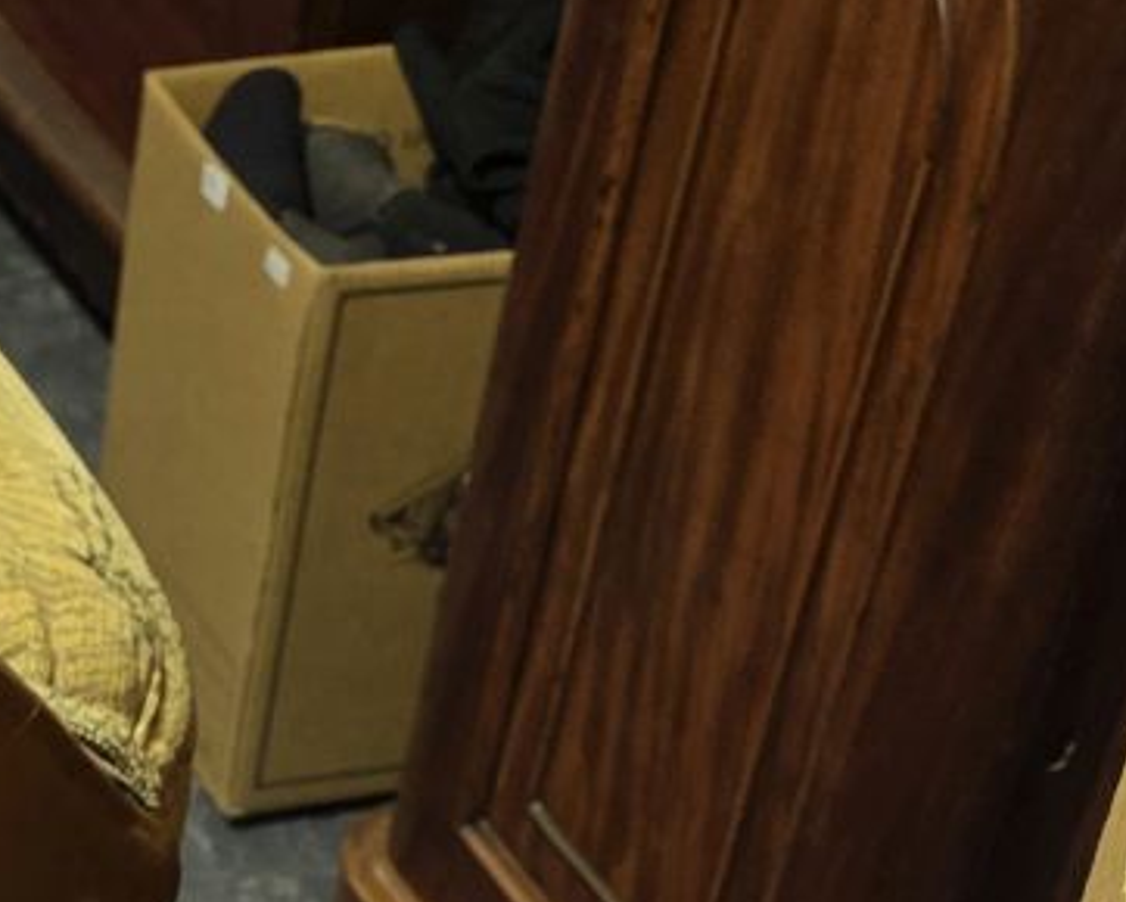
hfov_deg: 15.3
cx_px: 25
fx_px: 4135
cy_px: 2159
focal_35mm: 124
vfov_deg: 10.7
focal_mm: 6.3
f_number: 1.7
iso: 50
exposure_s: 1/100
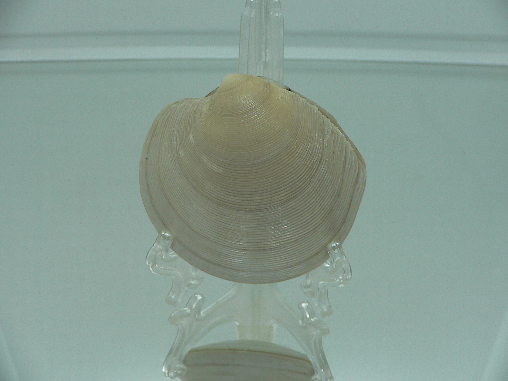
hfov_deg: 51.4
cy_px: 190
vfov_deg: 39.7
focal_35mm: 36
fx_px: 528
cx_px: 255
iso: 80
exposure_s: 1/60
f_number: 2.8
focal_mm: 4.6
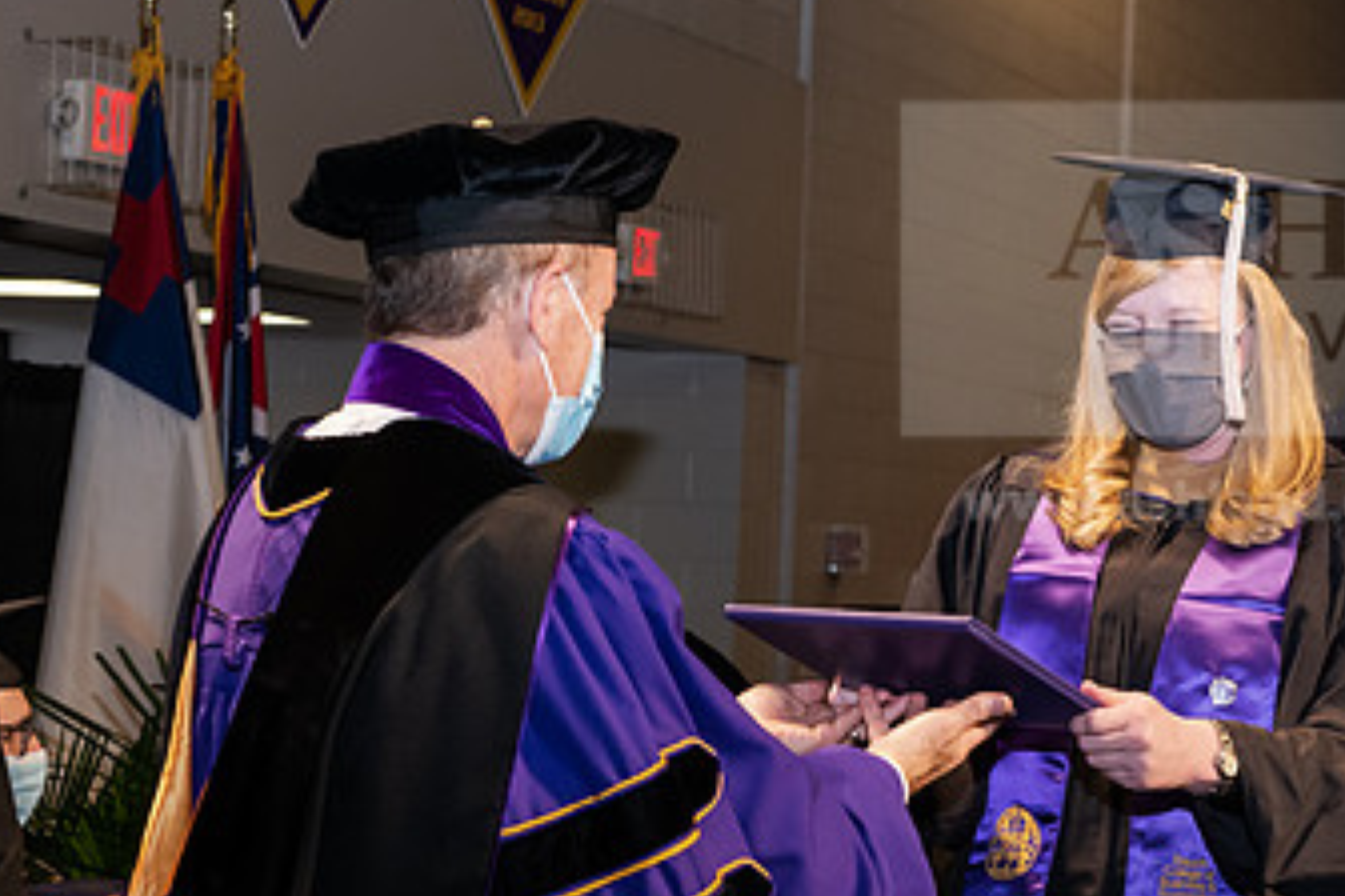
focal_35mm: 100
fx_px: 3736
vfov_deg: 13.7
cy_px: 586
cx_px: 781
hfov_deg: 20.4
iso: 1600
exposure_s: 1/200
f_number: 6.3
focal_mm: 58
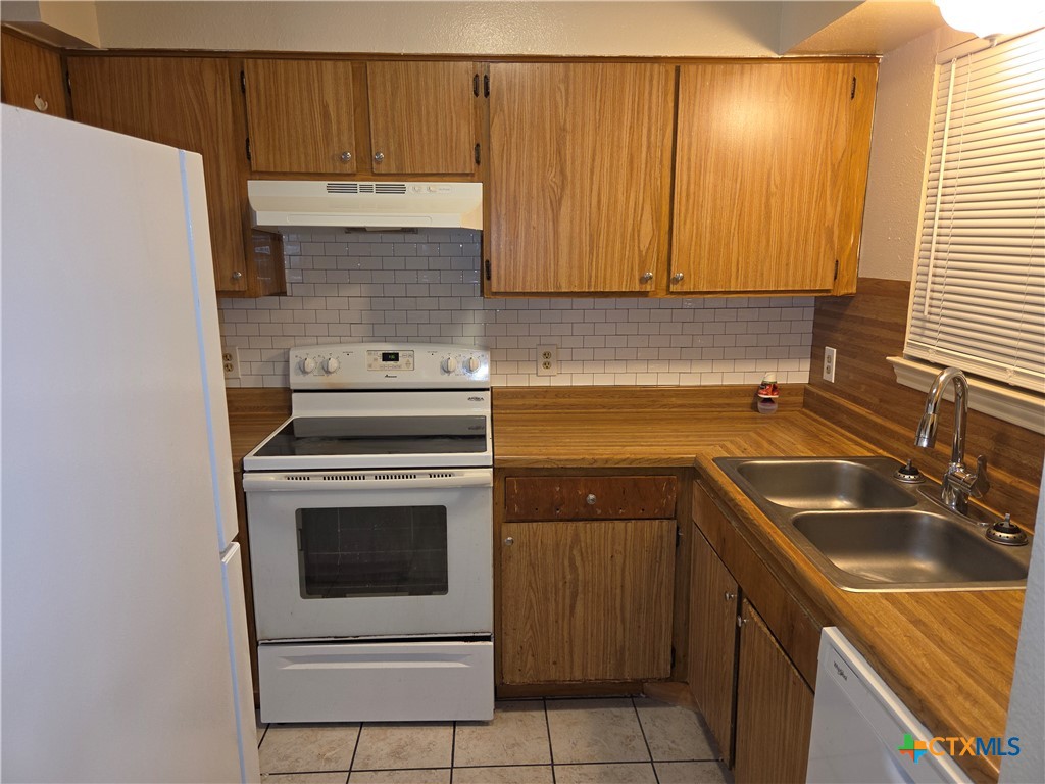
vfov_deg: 58.9
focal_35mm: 23
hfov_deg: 73.9
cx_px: 522
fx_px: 694
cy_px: 392
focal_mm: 5.4
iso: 64
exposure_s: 1/60
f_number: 1.8
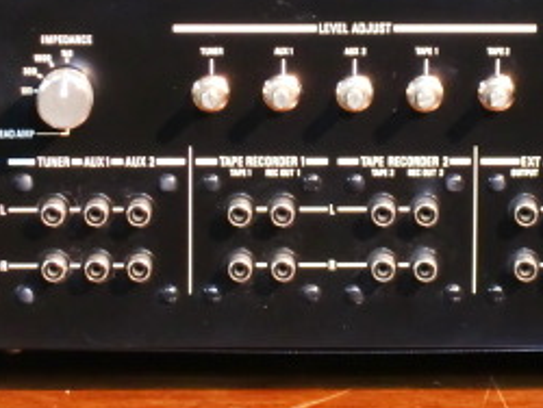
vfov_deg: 6.3
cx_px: 371
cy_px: 106
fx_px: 3737
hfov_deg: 8.3
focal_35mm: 238
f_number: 5.2
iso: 400
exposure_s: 1/6
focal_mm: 16.5
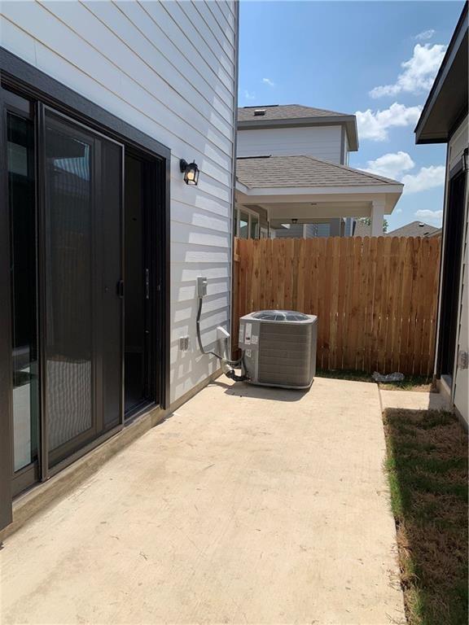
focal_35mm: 26
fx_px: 470
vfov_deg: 67.3
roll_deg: -1.3
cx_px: 234
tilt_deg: -5.1
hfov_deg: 53.1
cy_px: 312
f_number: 1.8
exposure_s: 1/3650
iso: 25
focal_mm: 4.25
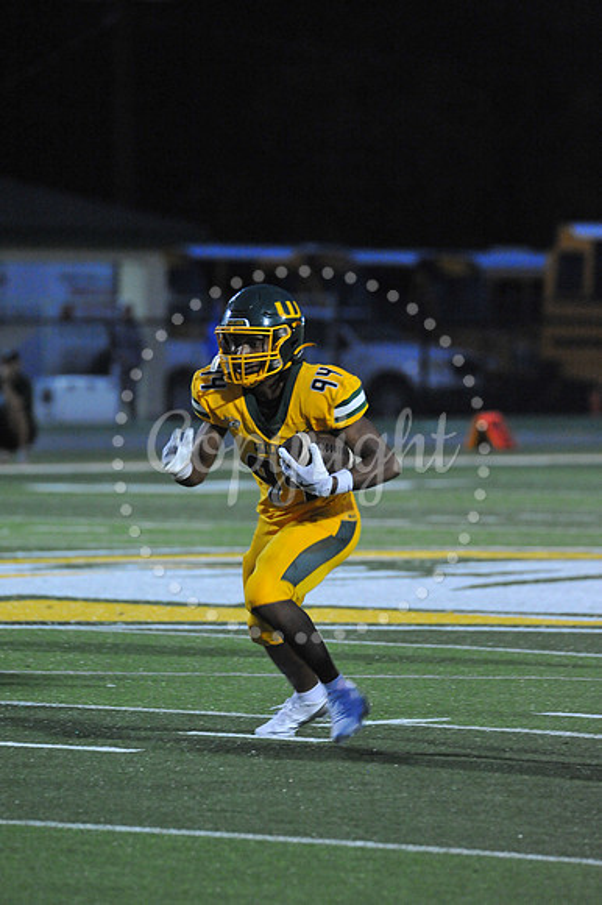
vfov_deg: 5.9
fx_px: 8789
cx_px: 301
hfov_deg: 3.9
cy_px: 452
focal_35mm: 350
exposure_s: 1/200
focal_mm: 350
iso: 6400
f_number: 6
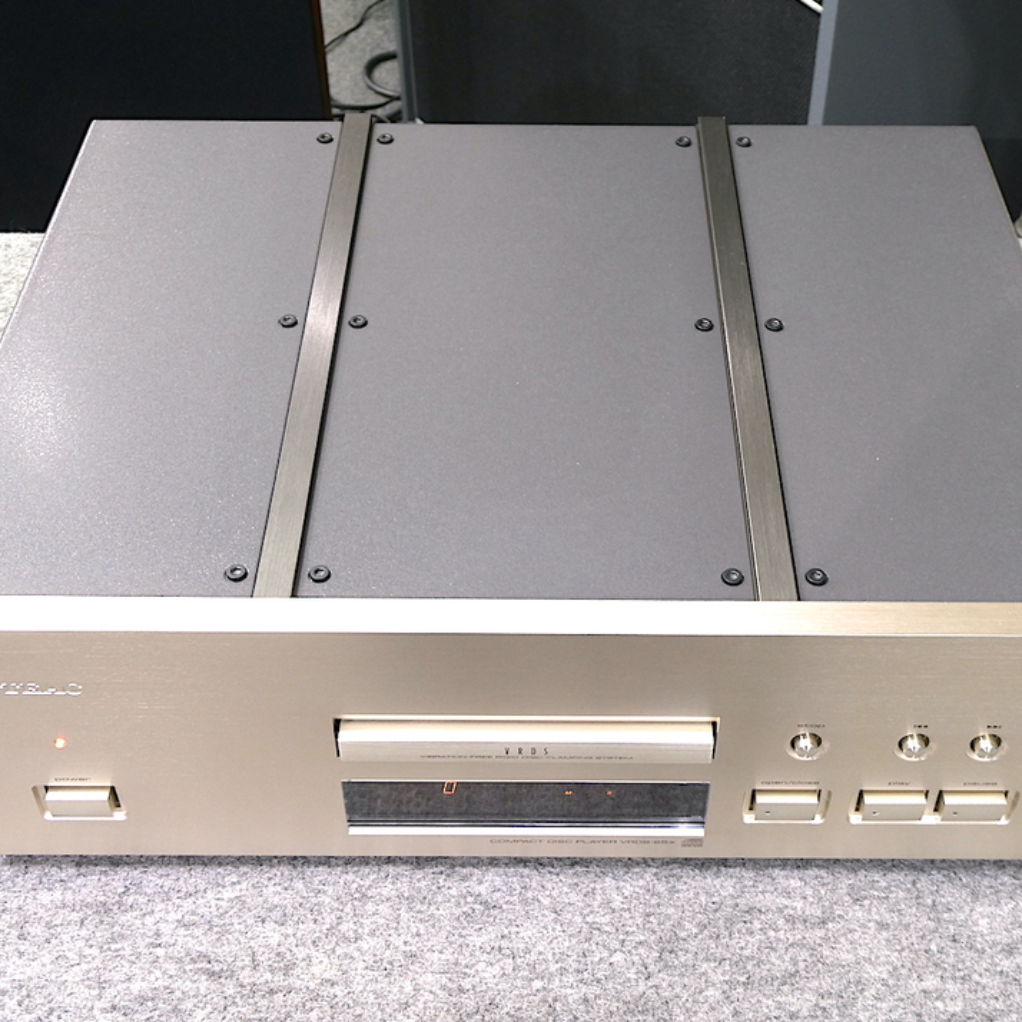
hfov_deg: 38.3
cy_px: 510
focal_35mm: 44
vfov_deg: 38.3
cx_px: 528
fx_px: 1470
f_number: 3.7
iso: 100
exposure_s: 1/4
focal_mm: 6.7
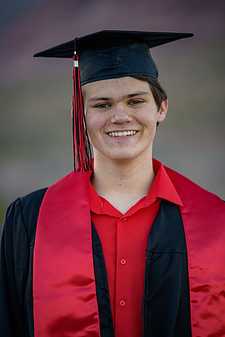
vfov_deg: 9.3
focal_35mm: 222
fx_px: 2081
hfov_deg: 6.2
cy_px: 178
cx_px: 111
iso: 250
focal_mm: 200
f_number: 2.8
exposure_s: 1/800
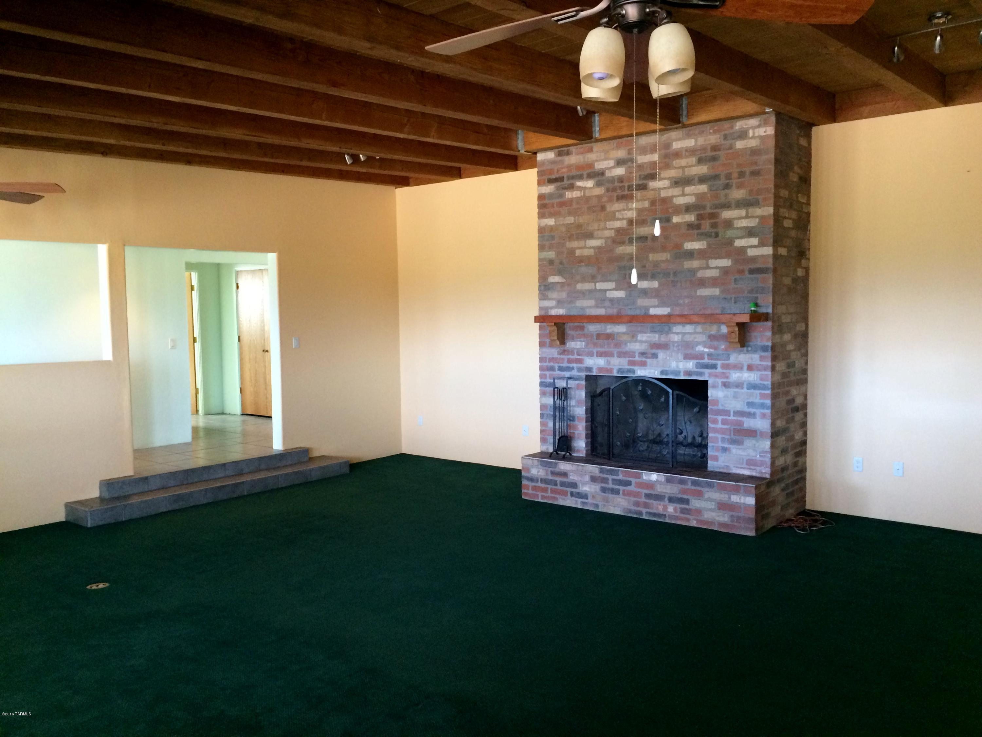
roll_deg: +1.1
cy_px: 368
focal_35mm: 29
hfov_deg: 61.7
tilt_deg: -4.4
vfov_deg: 48.2
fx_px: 823
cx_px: 491
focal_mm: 4.15
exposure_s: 1/30
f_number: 2.2
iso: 250
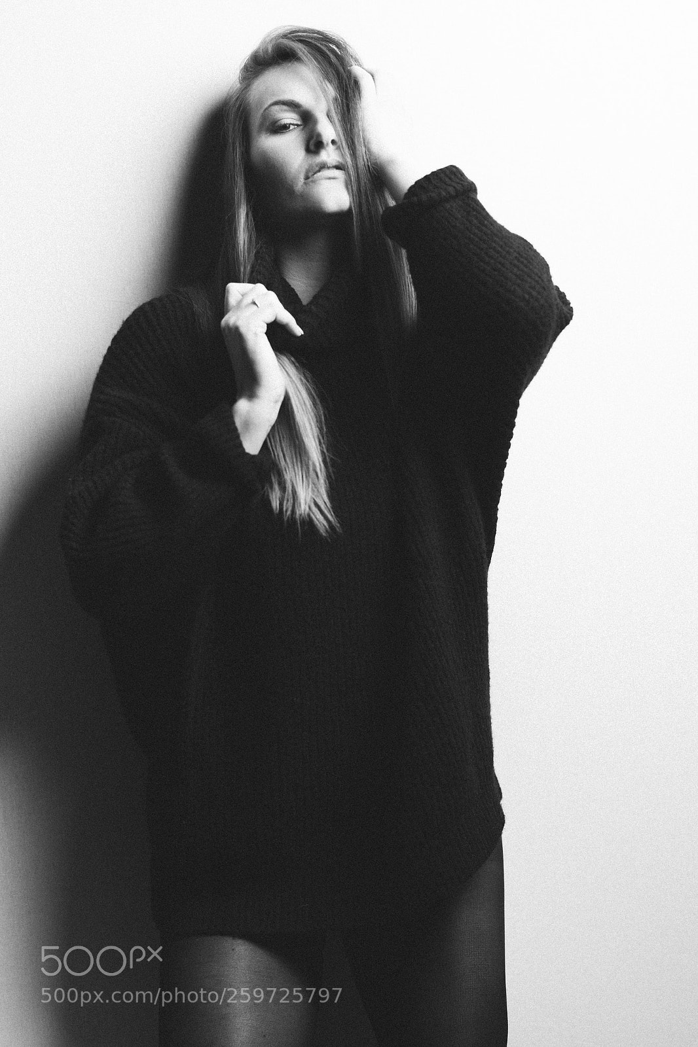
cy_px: 524
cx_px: 349
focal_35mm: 55
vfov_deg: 36.3
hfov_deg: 24.6
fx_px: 1600
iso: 320
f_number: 2.2
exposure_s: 1/125
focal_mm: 55
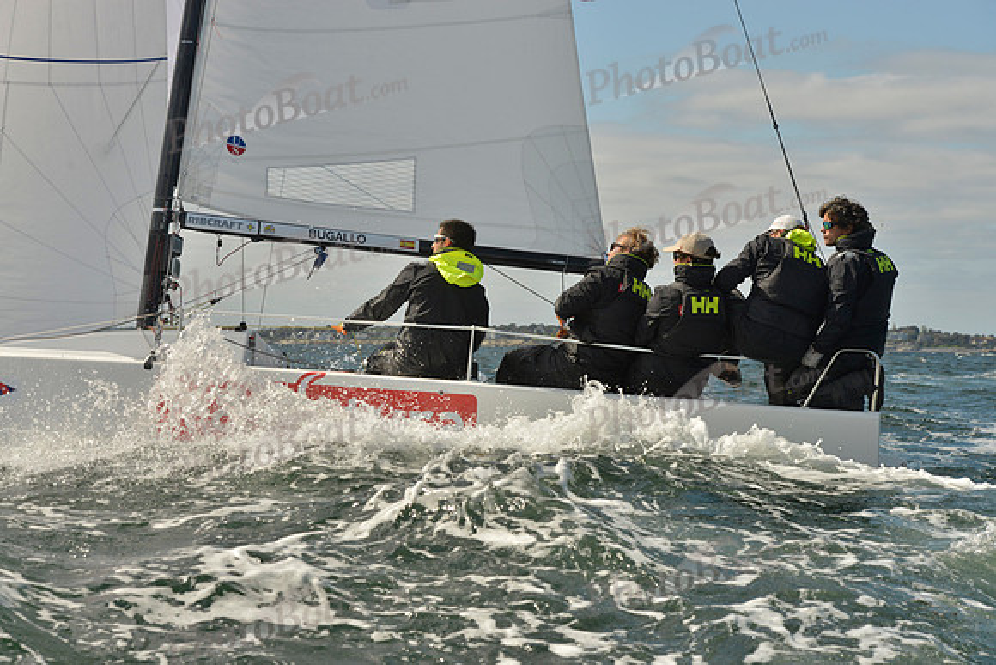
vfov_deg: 19.5
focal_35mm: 70
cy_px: 332
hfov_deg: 28.8
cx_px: 498
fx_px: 1937
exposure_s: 1/1600
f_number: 9
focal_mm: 70
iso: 400
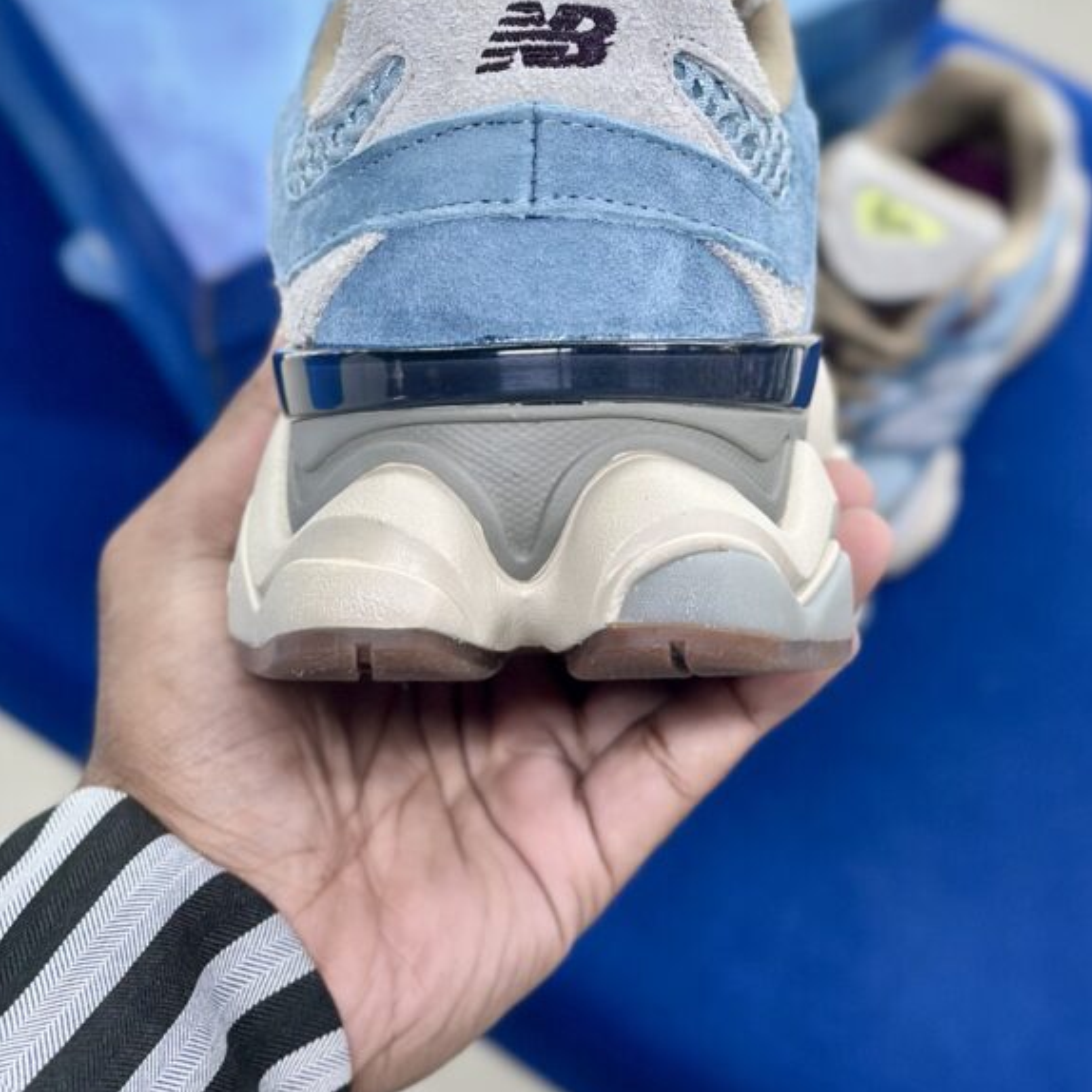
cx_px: 542
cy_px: 292
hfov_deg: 25.0
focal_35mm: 69
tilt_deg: -58.0
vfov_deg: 24.8
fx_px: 2463
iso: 80
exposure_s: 1/100
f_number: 1.78
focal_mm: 6.86
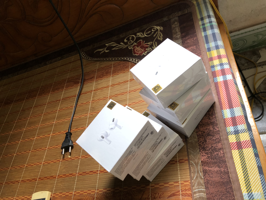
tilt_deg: -48.9
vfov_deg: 49.7
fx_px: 215
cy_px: 100
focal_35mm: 28
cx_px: 133
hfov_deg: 63.4
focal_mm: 4
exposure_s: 1/25
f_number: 1.8
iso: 40
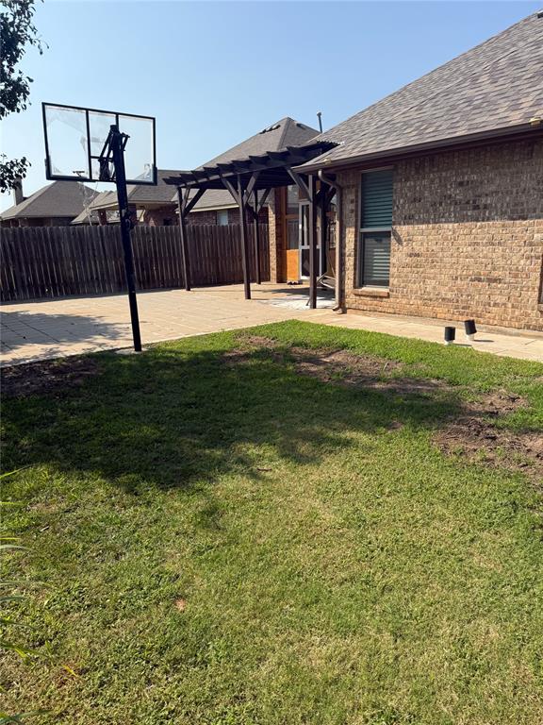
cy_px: 362
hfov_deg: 56.8
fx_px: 502
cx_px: 272
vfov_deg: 71.6
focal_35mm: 24
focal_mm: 6.76
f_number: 1.78
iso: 80
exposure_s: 1/3759
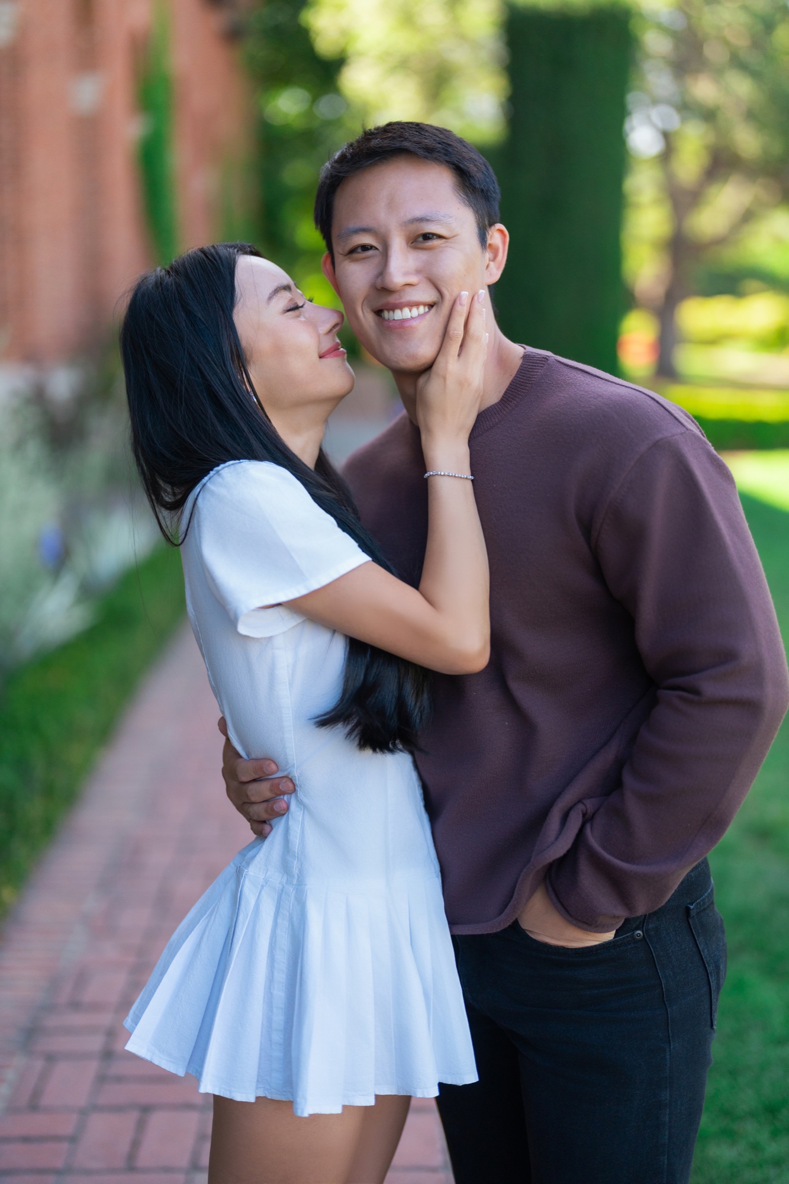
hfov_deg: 27.0
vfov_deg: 39.6
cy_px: 592
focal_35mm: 50
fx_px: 1644
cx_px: 394
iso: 640
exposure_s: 1/500
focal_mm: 50
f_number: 1.2
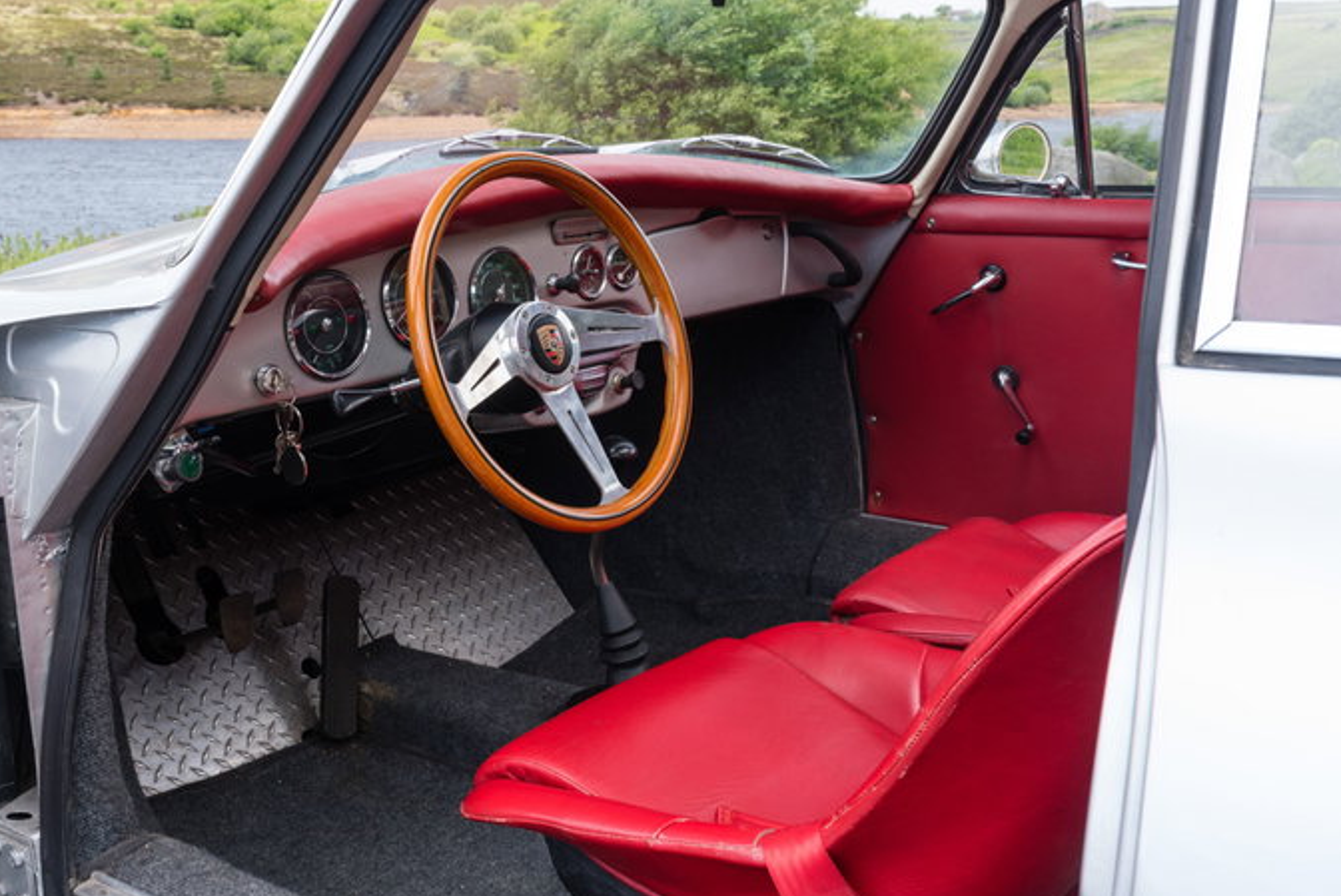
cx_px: 589
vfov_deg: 33.4
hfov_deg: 48.3
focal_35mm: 40
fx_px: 1491
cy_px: 430
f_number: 13
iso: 400
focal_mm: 35
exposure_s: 1/25
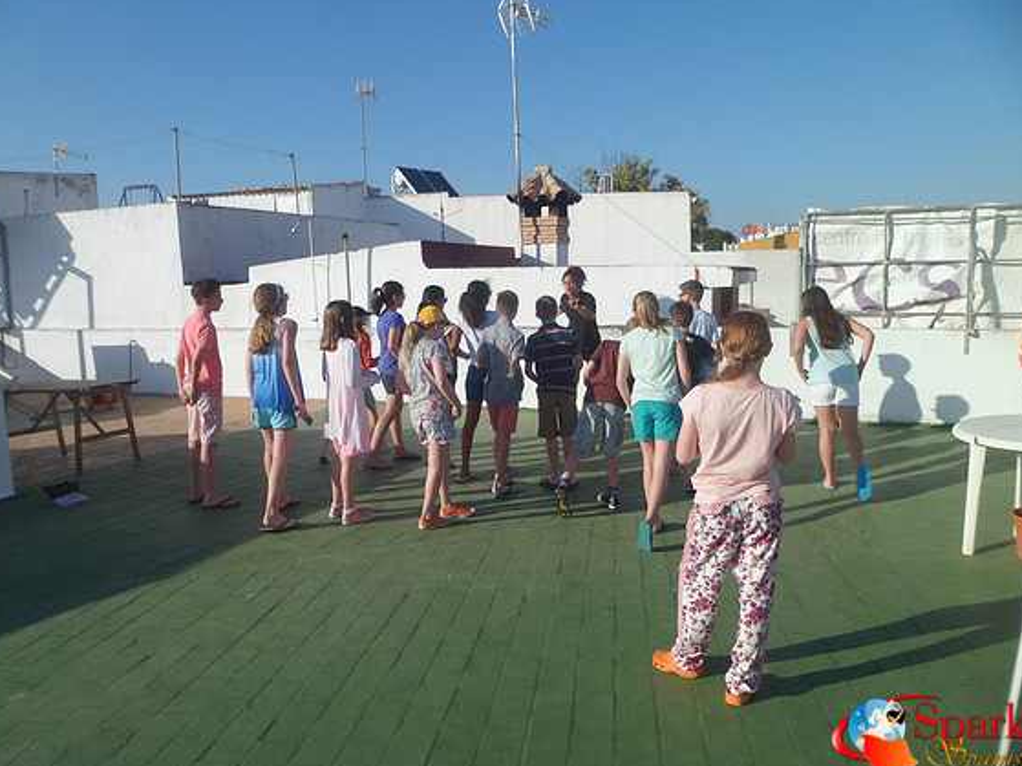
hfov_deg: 65.3
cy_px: 387
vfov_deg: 51.3
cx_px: 510
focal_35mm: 27
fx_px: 797
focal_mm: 4.9
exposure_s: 1/180
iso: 80
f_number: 9.4
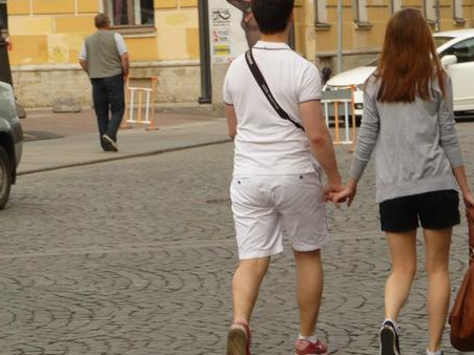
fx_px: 2409
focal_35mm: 176
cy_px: 152
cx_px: 191
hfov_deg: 11.2
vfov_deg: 8.4
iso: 100
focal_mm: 19.1
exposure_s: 1/160
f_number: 4.7
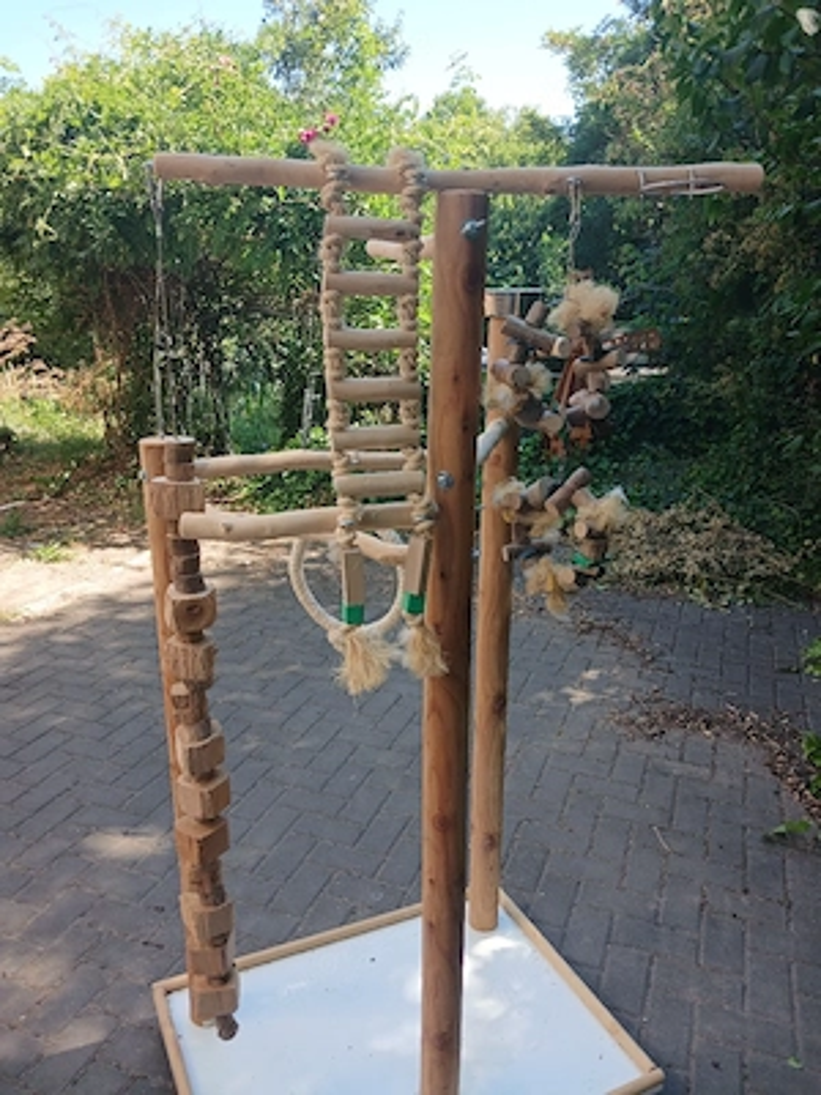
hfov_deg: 51.4
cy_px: 548
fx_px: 854
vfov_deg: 65.3
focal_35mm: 27
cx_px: 410
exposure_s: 1/101
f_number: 1.8
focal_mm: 3.98
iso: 32
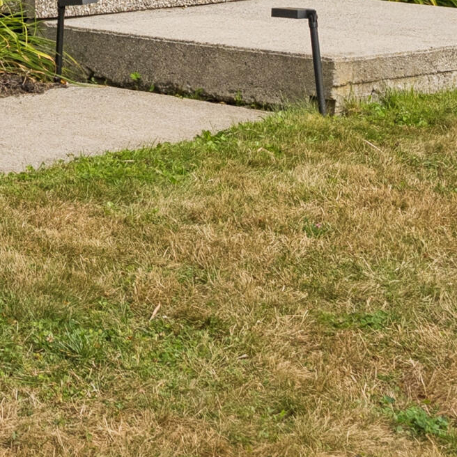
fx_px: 2031
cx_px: -304
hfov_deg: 12.0
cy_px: -226
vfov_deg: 12.2
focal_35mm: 136
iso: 320
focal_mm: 35
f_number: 7.1
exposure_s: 1/800
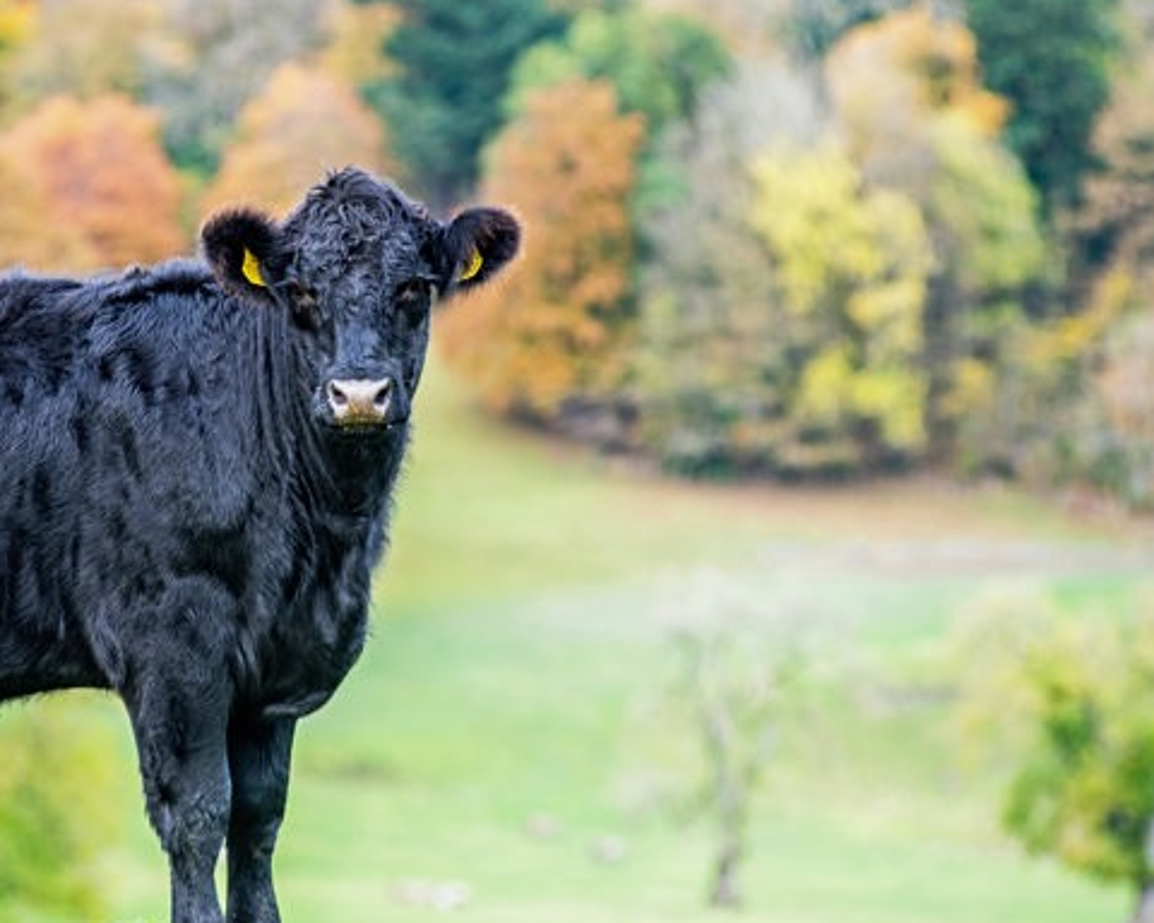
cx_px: 301
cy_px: 367
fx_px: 12022
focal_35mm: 352
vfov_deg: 4.4
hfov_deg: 5.5
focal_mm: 200
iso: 400
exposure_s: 1/160
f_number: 5
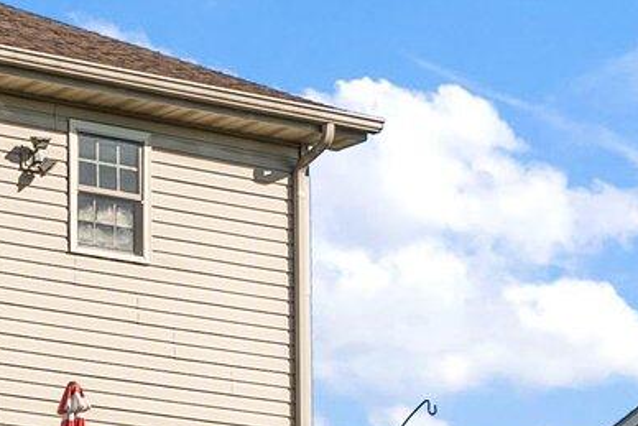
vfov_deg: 7.2
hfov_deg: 10.1
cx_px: -585
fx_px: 3368
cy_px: 516
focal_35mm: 190
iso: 250
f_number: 9
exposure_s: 1/60
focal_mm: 24
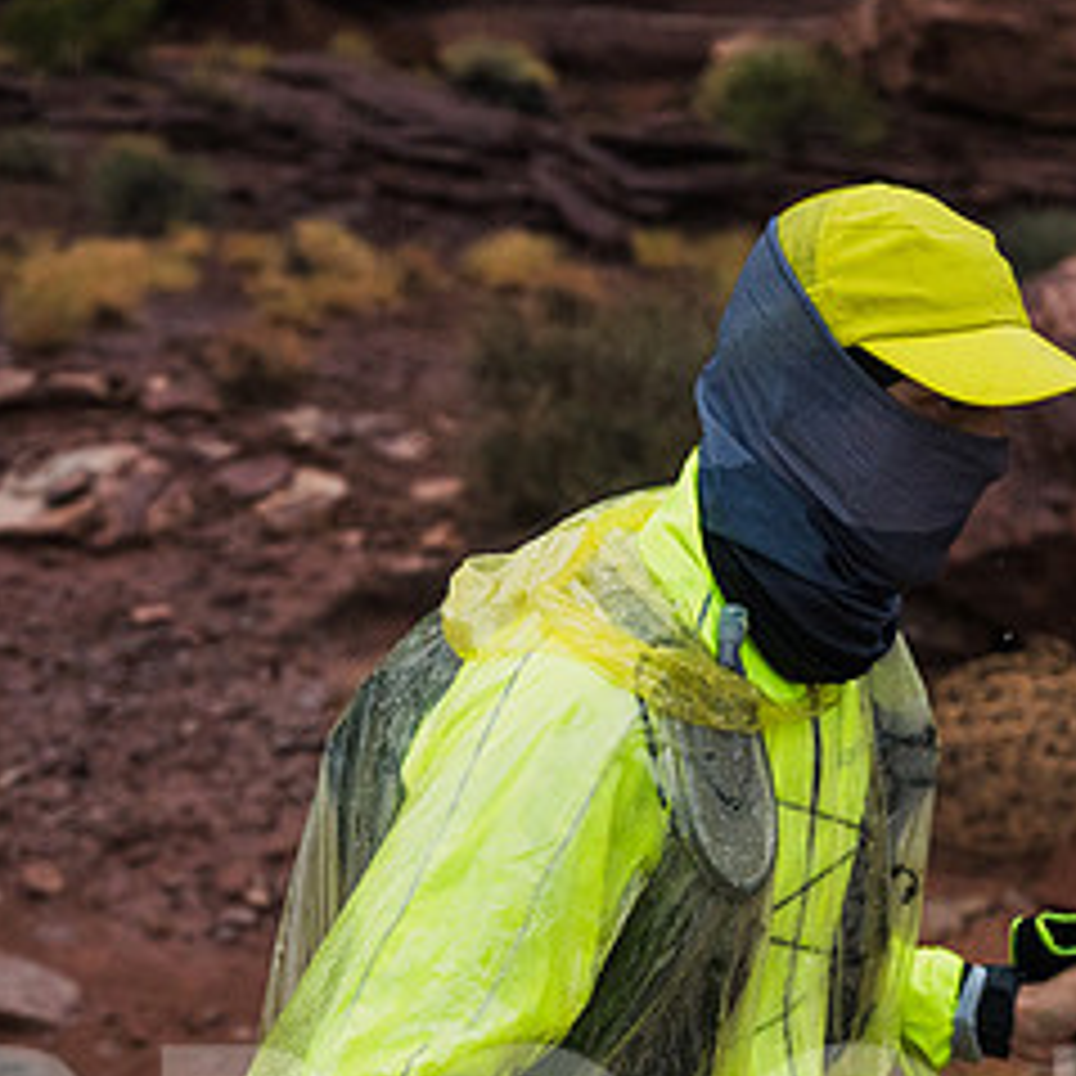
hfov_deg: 23.4
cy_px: 660
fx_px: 2602
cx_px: 563
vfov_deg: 23.3
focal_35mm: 74
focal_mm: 35
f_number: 2.8
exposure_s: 1/500
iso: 2000
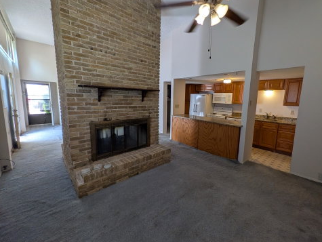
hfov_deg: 101.9
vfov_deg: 85.7
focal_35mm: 14
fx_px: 130
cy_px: 117
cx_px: 169
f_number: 2.2
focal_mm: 1.54
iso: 96
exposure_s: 1/60
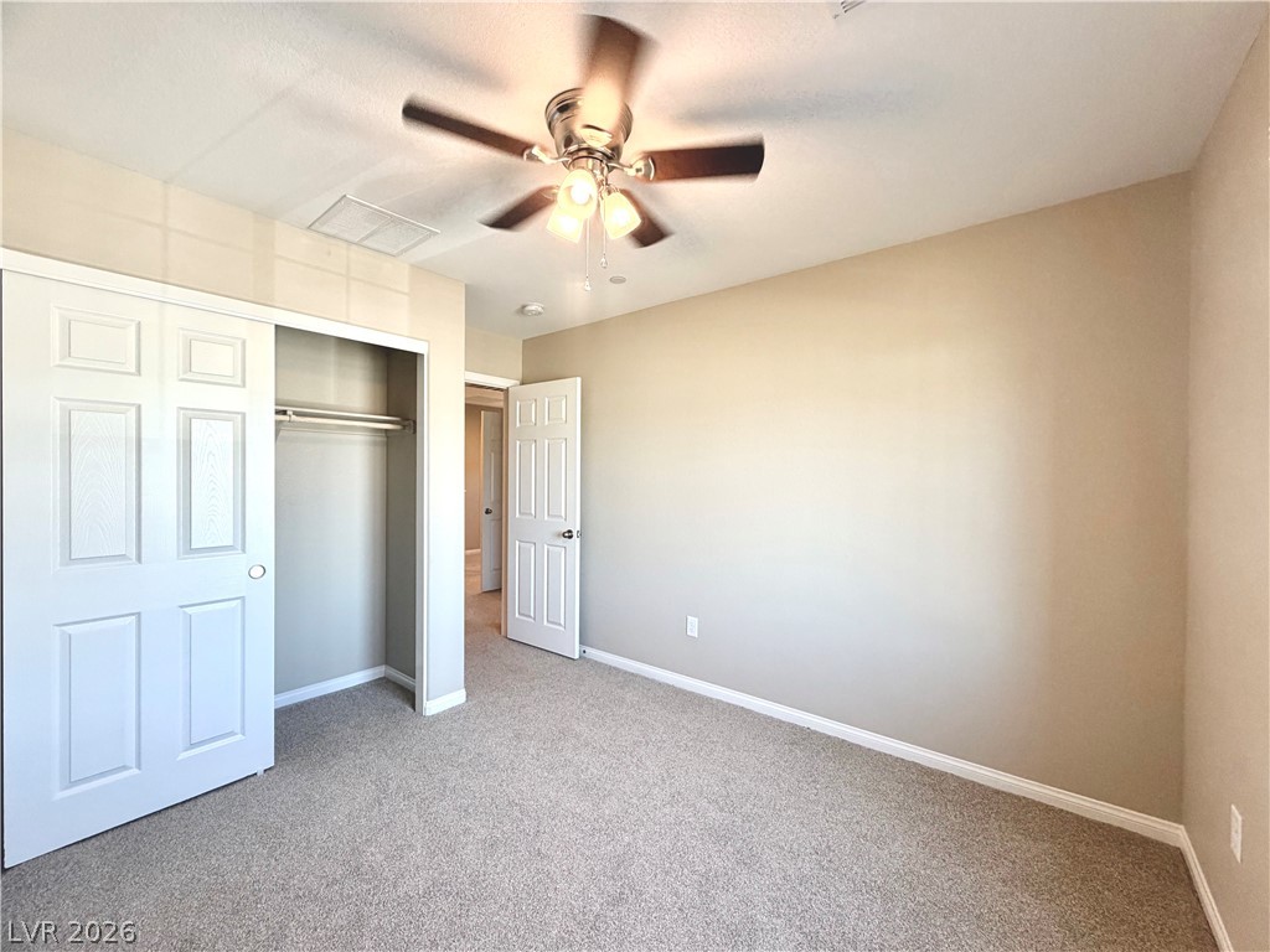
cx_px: 635
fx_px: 514
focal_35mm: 14
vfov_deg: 85.7
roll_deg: +0.1
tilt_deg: -0.7
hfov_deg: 102.1
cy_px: 476
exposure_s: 1/120
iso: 200
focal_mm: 2.22
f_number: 2.2
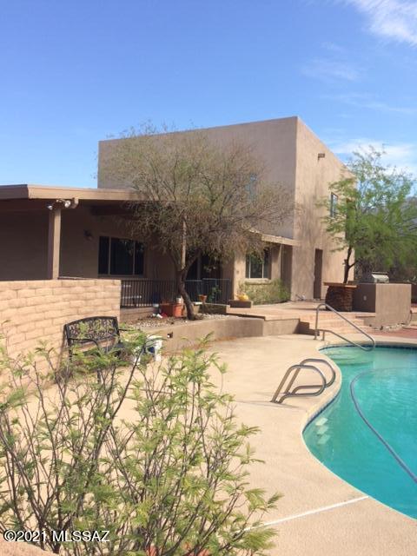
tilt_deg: -1.0
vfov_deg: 61.7
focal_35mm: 29
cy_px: 278
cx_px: 208
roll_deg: -1.8
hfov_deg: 48.2
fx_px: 466
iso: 32
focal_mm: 4.15
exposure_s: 1/1282
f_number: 2.2
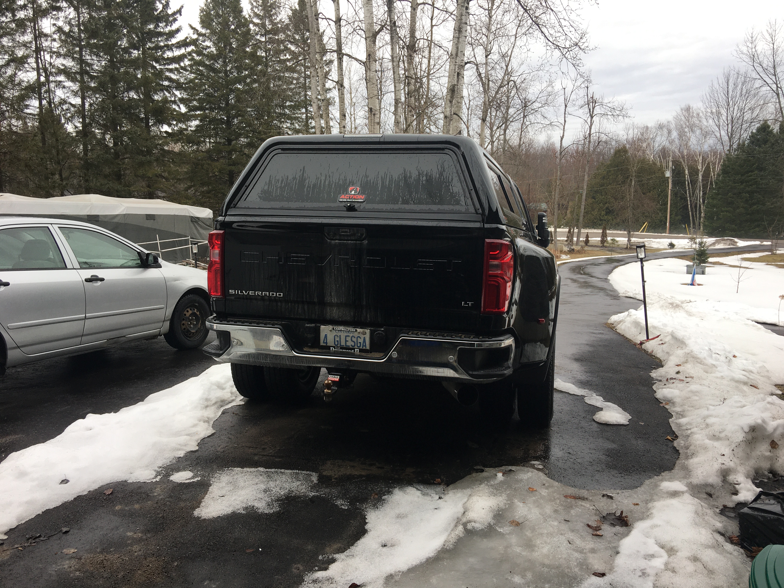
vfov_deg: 48.2
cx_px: 392
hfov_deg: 61.7
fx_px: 657
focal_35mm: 29
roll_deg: -0.5
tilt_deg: -7.0
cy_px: 294
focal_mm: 4.15
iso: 25
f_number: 2.2
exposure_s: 1/123
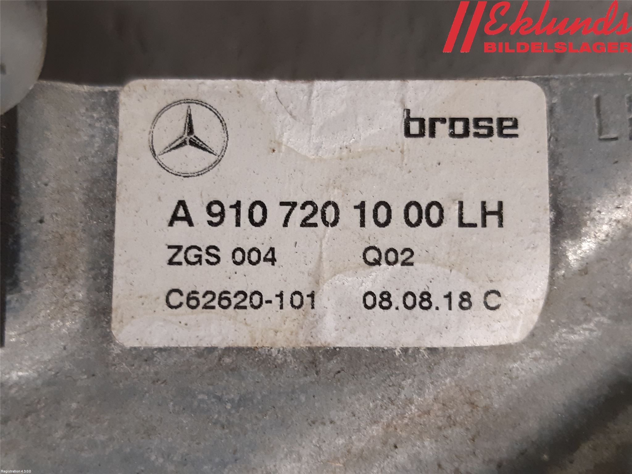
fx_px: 475
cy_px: 237
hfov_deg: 67.3
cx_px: 316
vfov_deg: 53.1
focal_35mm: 26
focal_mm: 3.93
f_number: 1.7
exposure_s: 1/50
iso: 160
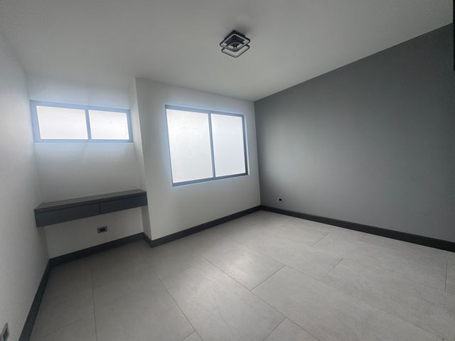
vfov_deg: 85.7
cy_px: 170
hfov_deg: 102.1
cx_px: 228
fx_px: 184
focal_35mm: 14
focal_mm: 2.22
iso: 64
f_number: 2.2
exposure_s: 1/99
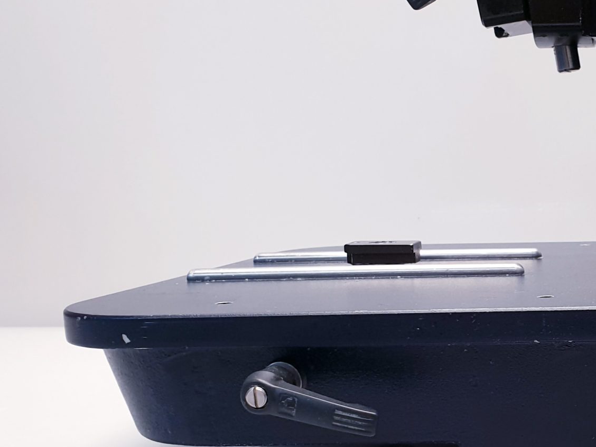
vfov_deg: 24.6
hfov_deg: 29.6
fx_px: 1016
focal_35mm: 59
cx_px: 650
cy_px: 311
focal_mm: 4.3
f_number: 2.4
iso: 80
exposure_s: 1/50
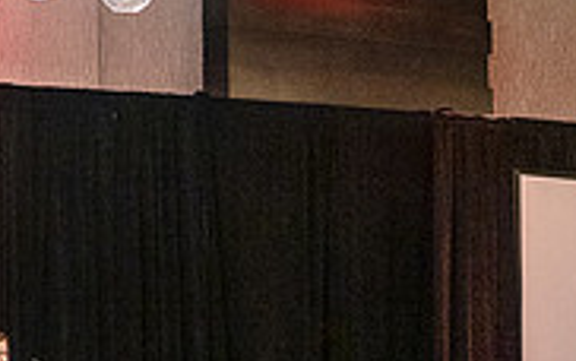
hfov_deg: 9.2
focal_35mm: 227
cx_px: -28
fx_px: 3566
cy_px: 584
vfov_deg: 5.7
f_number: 4.5
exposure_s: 1/100
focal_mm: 70
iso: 6400
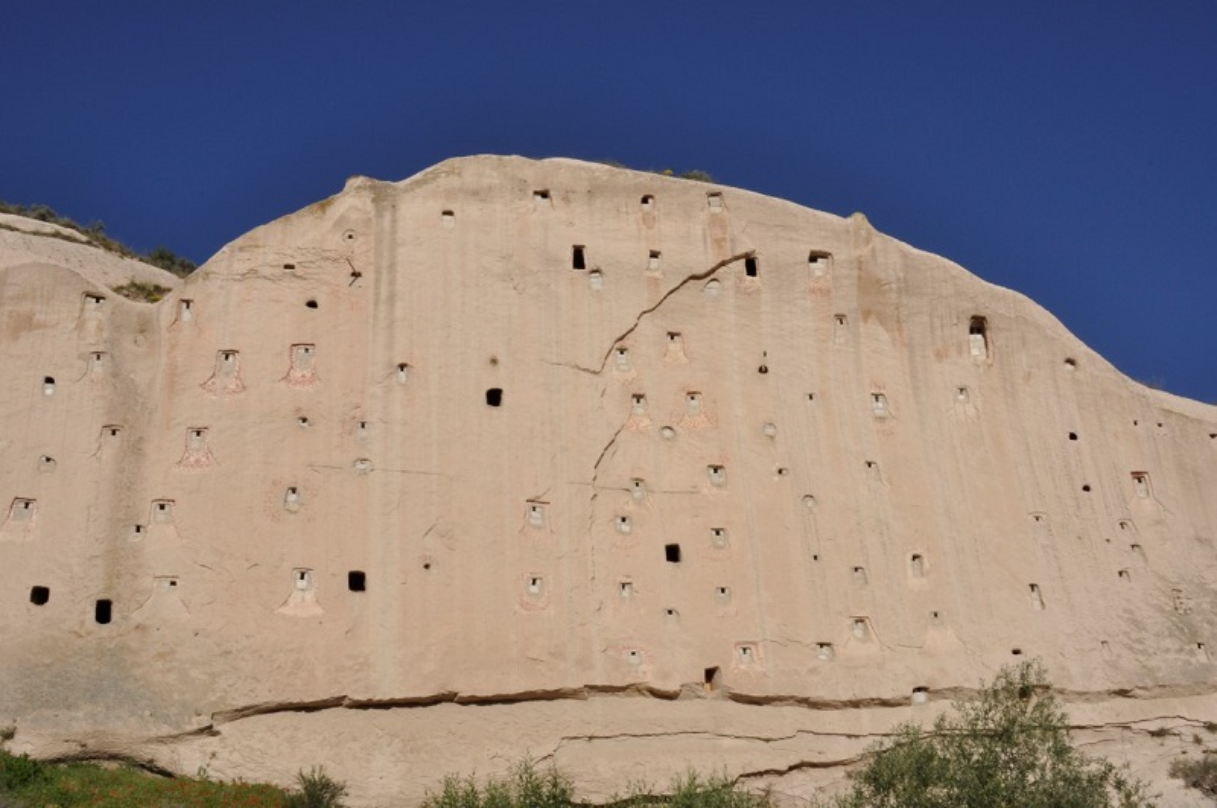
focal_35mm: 42
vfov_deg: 31.8
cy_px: 404
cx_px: 608
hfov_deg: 46.5
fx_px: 1418
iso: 250
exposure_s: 1/200
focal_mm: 28
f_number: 22
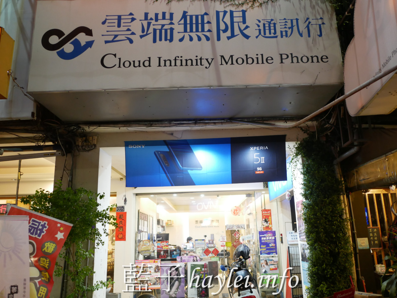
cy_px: 149
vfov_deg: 46.8
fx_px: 344
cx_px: 198
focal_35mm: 30
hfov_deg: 59.9
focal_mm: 15
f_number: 1.7
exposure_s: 1/60
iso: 800
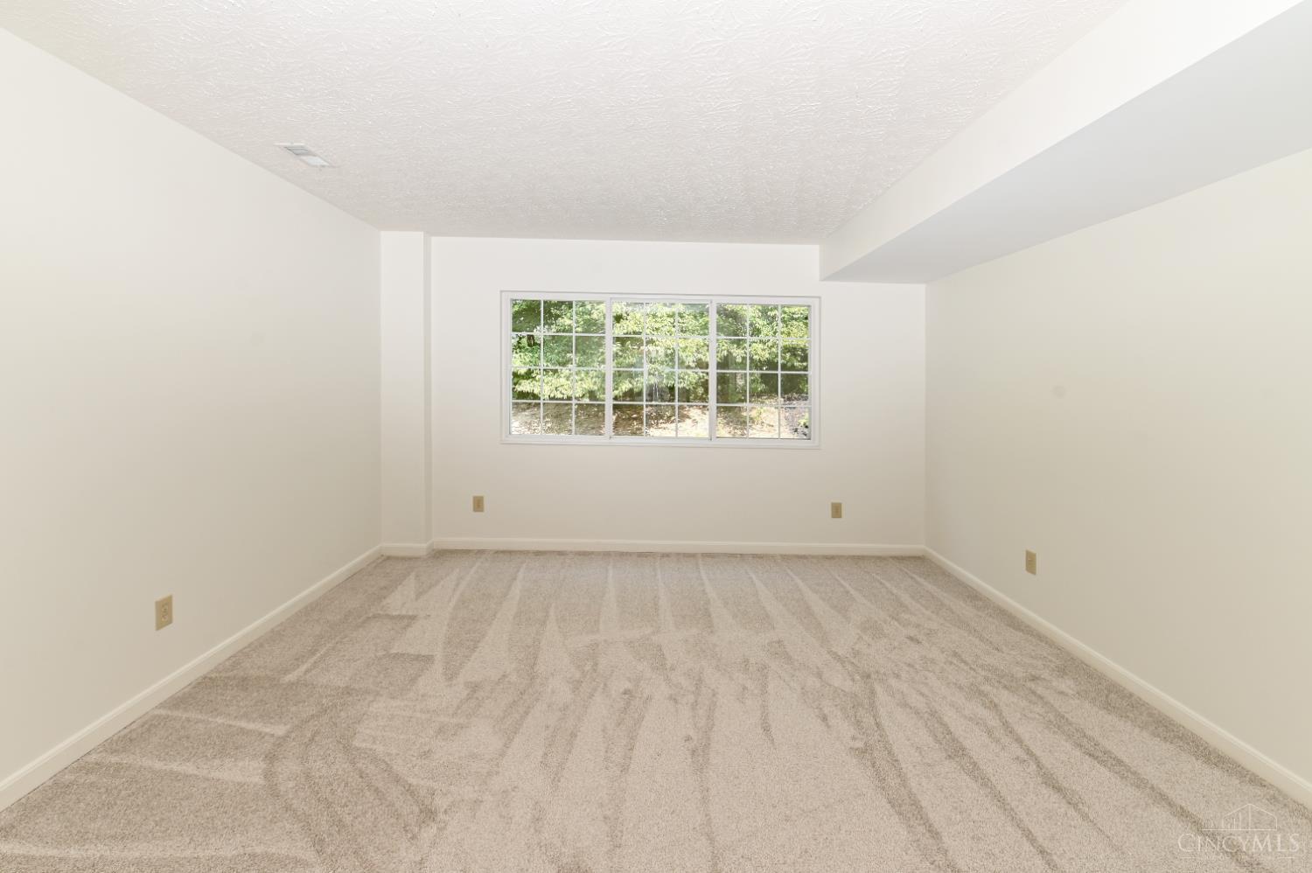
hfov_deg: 100.4
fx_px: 546
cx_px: 656
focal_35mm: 15
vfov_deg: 77.2
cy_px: 436
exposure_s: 1/60
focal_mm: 15
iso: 250
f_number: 8
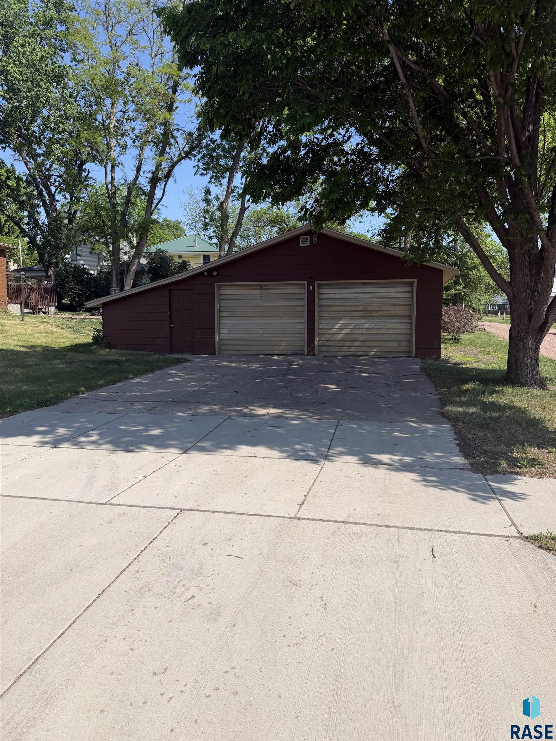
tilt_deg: -4.1
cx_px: 278
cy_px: 370
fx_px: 514
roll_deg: -0.4
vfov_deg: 71.6
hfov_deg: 56.8
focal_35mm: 24
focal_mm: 6.76
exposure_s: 1/4405
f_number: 1.78
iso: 80
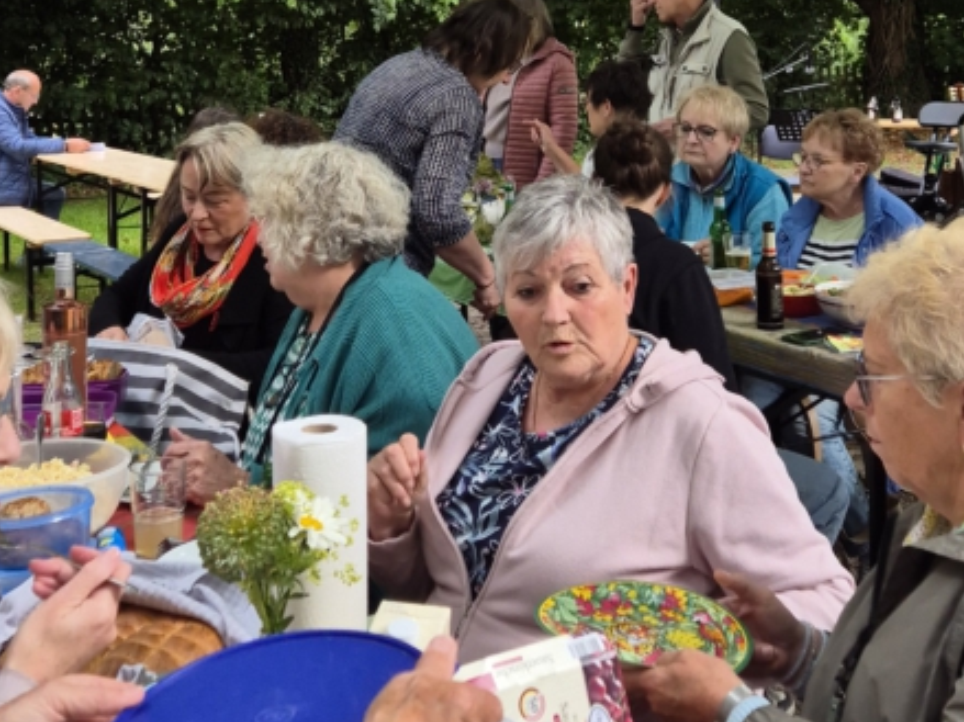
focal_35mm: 54
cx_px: 513
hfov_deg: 35.5
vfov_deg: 26.3
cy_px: 110
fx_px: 1503
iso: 50
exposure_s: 1/180
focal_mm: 5.4
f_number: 1.8
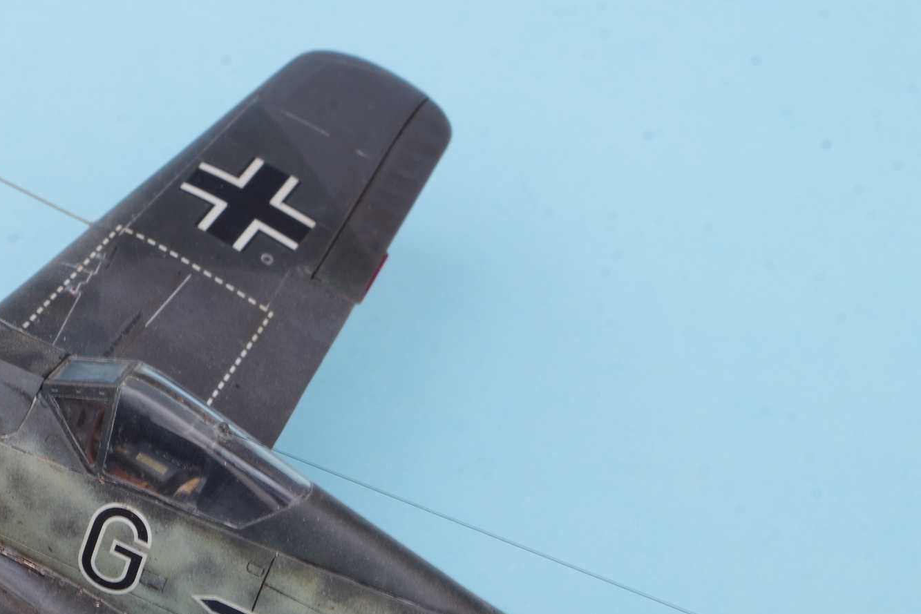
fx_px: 3096
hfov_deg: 16.7
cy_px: 497
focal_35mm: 121
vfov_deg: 11.3
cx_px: 115
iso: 100
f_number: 16
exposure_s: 1/25
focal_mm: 40
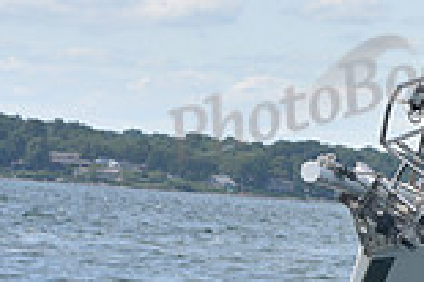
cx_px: 698
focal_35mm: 344
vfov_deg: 4.0
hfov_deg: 5.9
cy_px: 196
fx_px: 4047
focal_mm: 92
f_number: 5.6
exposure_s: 1/800
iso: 320
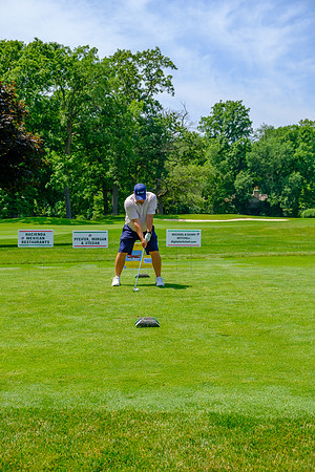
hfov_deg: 26.5
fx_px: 669
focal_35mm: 51
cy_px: 236
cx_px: 158
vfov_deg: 38.9
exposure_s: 1/500
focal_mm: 34.3
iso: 200
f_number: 5
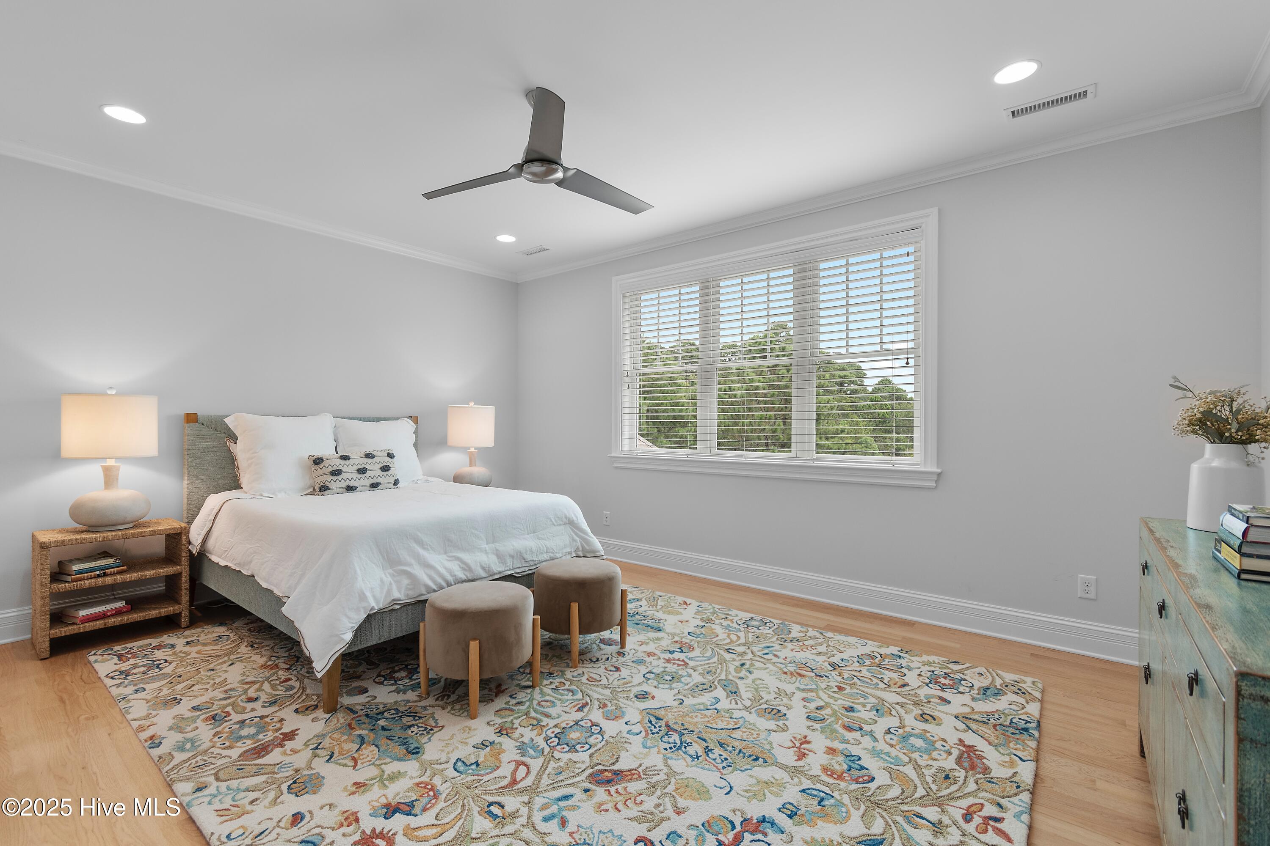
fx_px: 529
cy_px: 423
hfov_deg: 100.4
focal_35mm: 15
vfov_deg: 77.3
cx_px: 635
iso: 100
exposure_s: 1/15
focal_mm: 10
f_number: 4.5
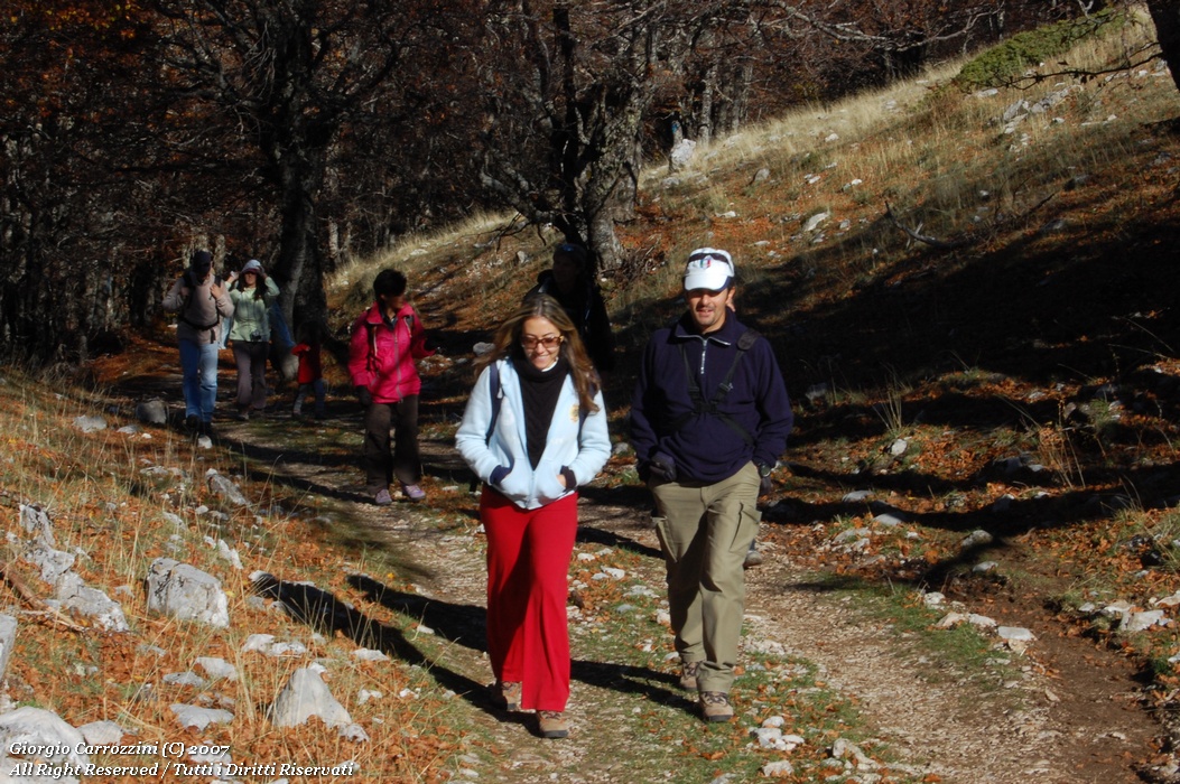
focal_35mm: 82
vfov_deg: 16.5
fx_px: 2702
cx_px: 590
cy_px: 392
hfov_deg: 24.6
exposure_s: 1/100
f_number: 25
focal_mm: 55
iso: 400
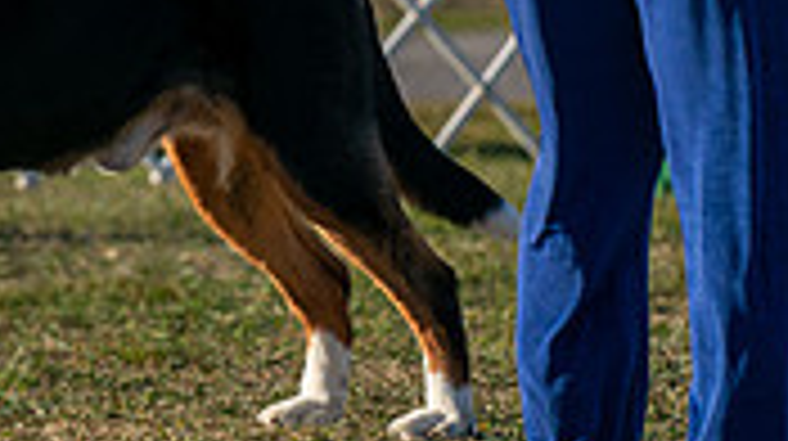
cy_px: -299
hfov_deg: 4.4
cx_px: -117
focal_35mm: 486
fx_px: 10144
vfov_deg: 2.5
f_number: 4.5
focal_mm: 140
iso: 160
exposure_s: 1/1250
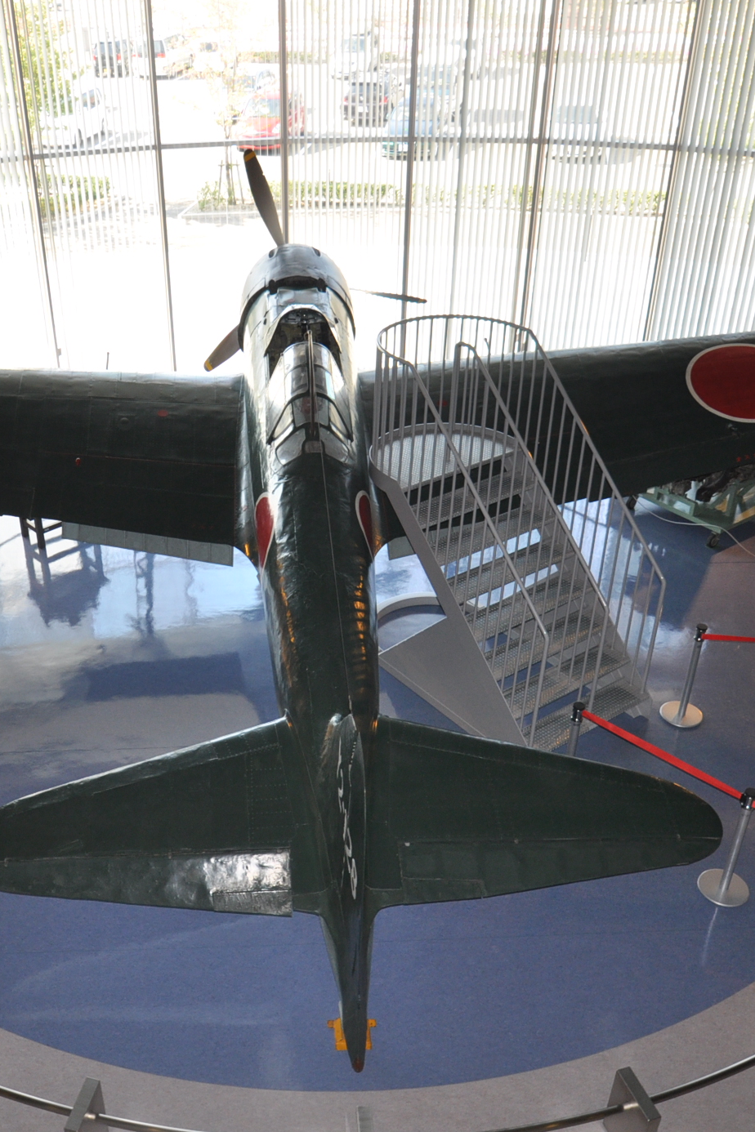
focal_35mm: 35
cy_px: 557
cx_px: 256
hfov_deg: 37.7
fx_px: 1094
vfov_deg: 54.7
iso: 400
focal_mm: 15
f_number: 5
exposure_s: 1/100
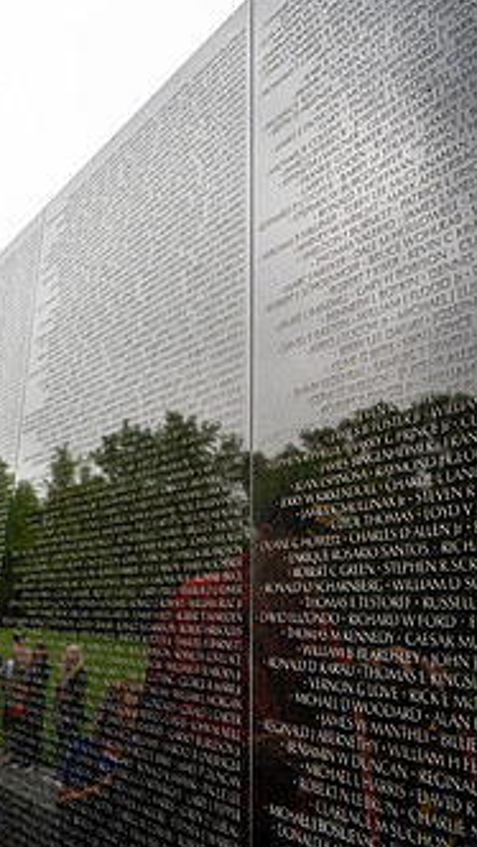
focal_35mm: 34
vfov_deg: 57.8
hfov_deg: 33.7
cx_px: 101
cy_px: 360
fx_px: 764
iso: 720
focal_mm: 24
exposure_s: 1/640
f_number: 8
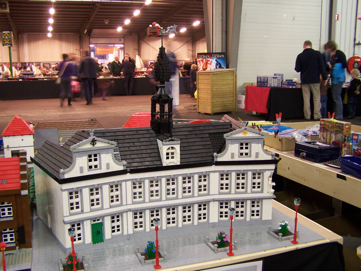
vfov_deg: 37.7
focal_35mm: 38
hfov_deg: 49.0
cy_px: 136
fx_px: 396
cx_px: 180
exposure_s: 1/2
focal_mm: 6.3
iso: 80
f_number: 2.8
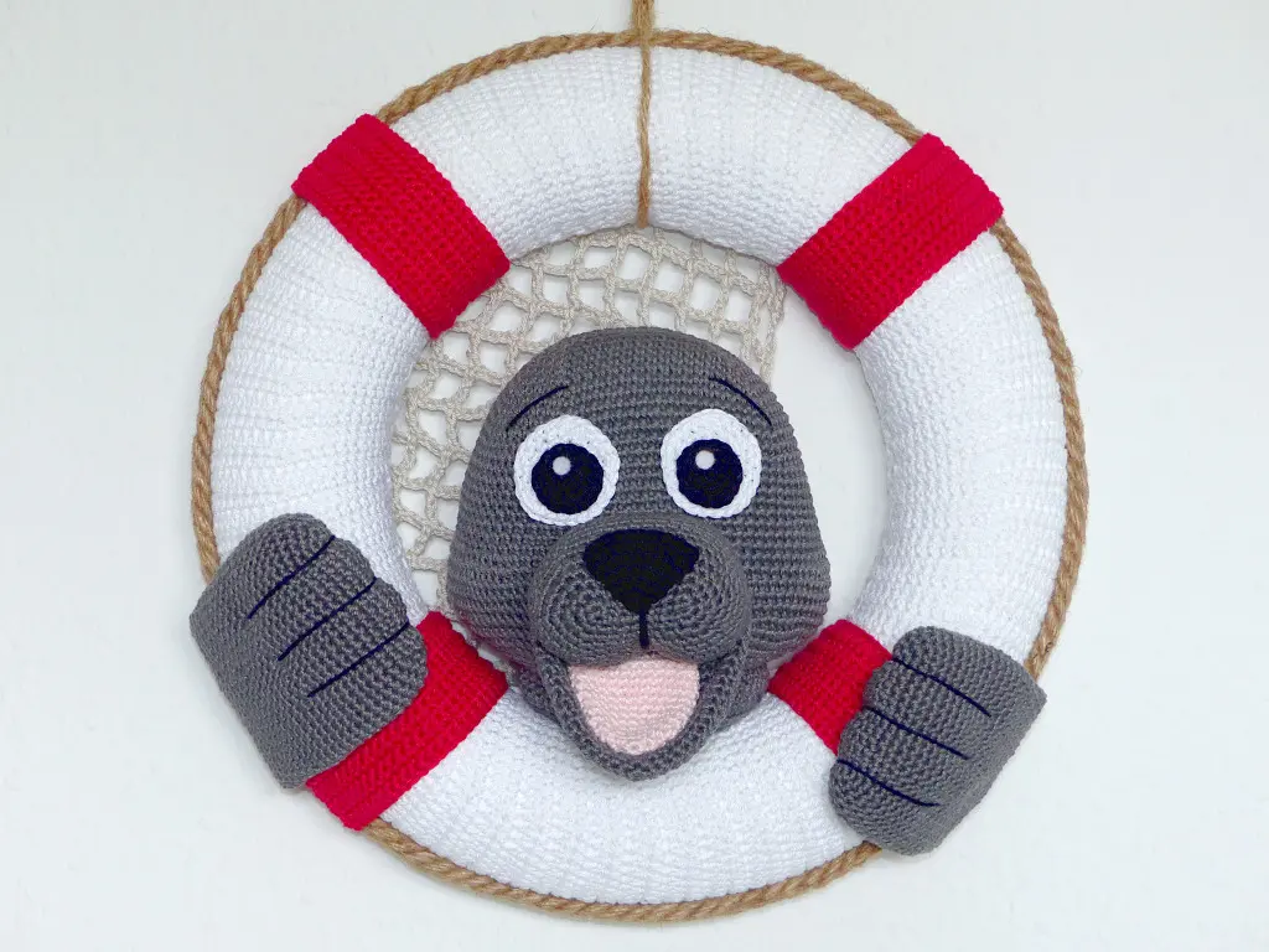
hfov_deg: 24.1
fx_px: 2969
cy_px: 476
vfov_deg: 18.2
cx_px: 634
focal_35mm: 81
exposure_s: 1/60
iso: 200
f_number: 2.8
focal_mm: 14.5
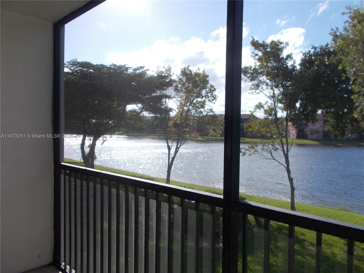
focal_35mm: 26
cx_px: 182
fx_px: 273
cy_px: 136
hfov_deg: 67.3
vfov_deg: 53.1
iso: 80
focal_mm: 4.6
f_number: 8
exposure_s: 1/100
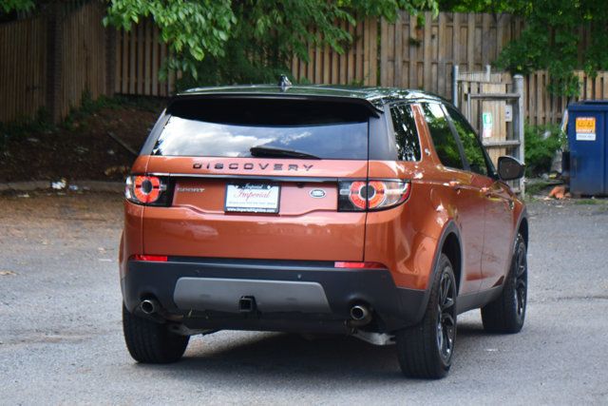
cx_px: 304
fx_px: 2027
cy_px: 203
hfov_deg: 17.1
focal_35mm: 120
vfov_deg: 11.4
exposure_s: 1/250
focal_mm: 80
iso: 400
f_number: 4.8
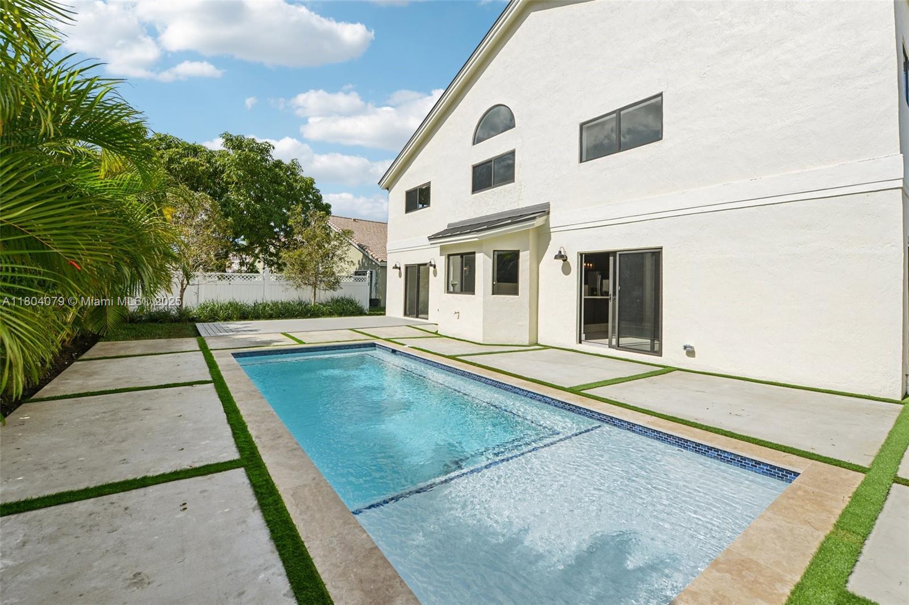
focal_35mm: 14
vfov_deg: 81.2
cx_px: 454
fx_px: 353
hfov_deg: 104.3
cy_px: 302
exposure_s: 1/640
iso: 200
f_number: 8
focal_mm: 14
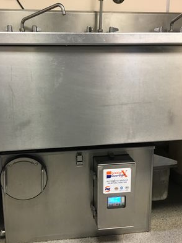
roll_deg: +2.0
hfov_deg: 38.5
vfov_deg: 50.1
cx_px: 72
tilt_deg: -13.2
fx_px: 259
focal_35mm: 37
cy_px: 122
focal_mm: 4.15
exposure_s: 1/33
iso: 200
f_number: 2.2
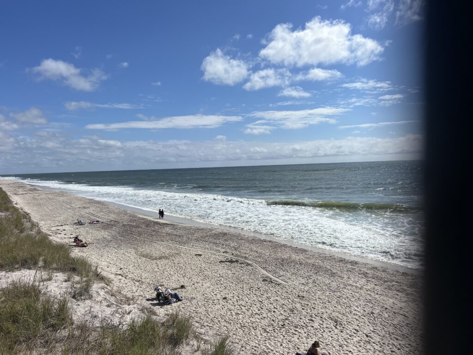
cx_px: 236
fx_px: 355
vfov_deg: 53.1
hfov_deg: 67.3
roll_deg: +2.8
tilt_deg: -1.7
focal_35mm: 26
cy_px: 178
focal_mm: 5.7
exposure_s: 1/11364
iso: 50
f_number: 1.5
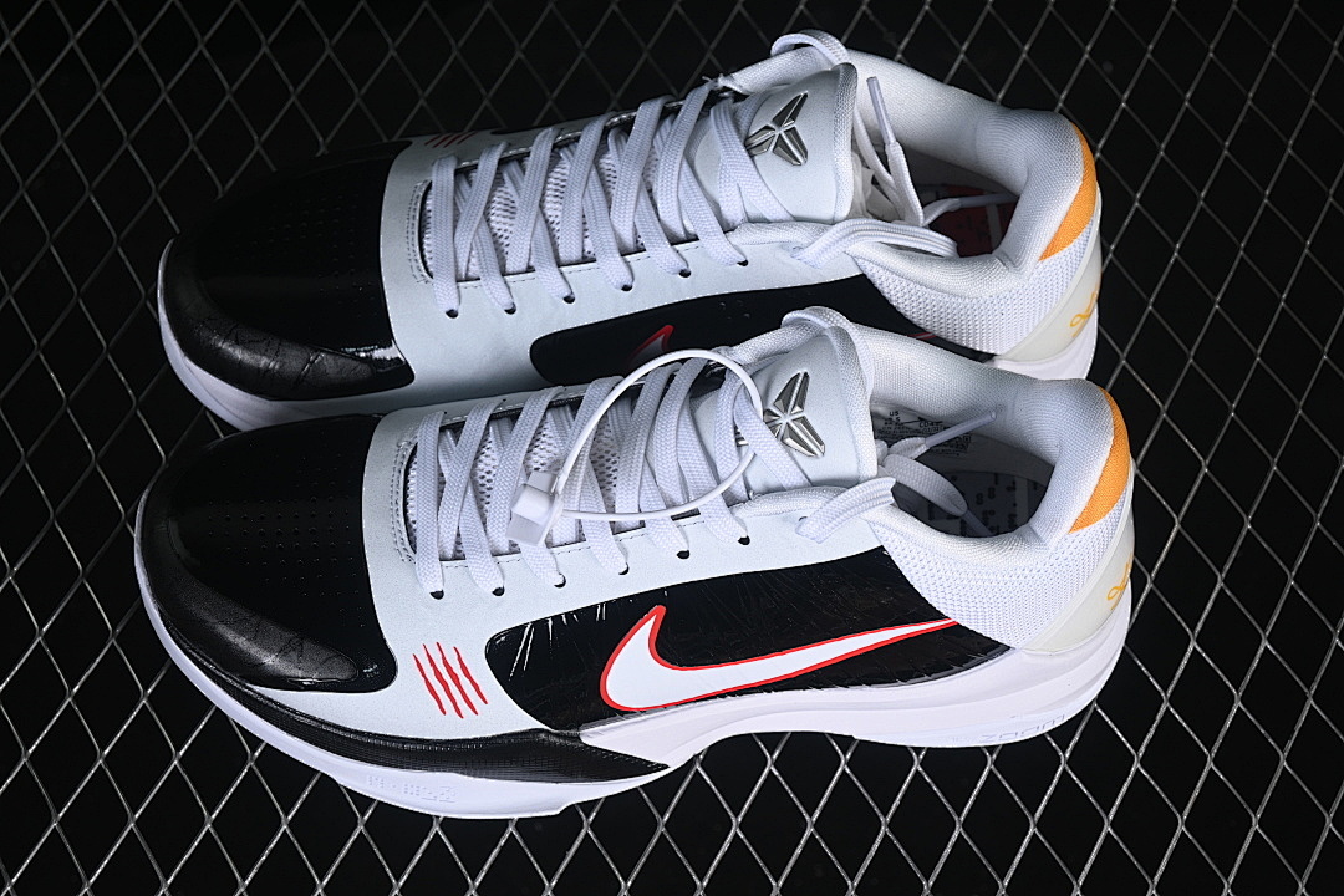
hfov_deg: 27.0
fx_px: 2800
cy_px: 448
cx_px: 672
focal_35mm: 75
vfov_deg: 18.2
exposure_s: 1/80
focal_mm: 50
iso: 160
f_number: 7.1
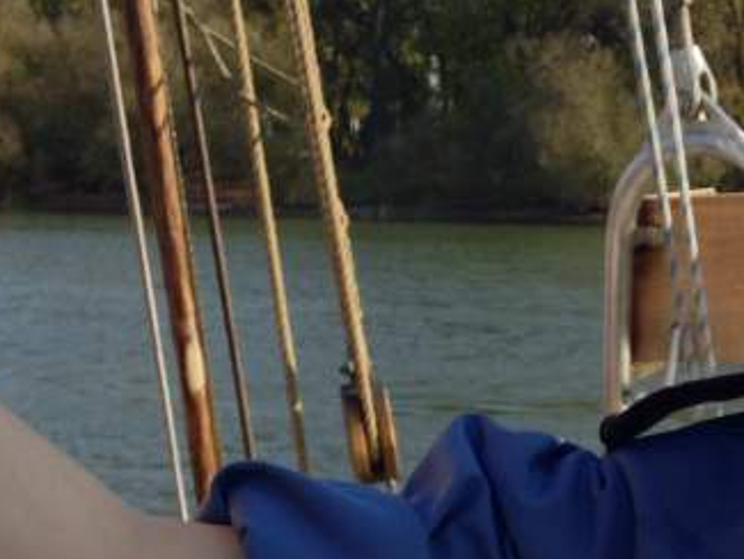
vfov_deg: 14.0
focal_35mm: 104
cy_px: 582
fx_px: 2236
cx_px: 707
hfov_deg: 18.5
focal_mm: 4.12
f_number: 2.4
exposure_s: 1/753
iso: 50
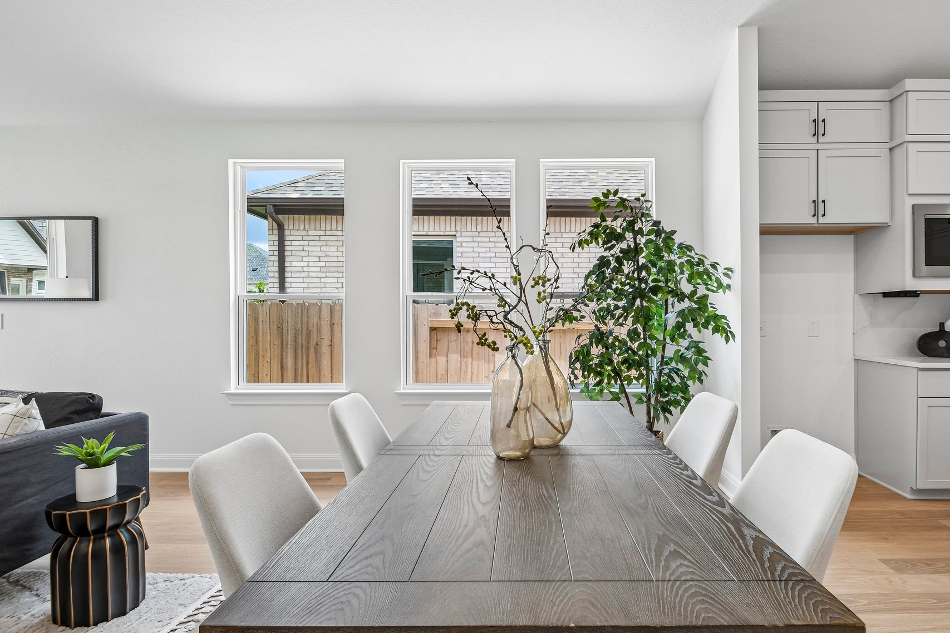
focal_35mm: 18
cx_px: 529
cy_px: 300
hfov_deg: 89.6
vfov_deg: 67.3
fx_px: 475
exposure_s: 1/50
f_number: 8
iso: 400
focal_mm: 10
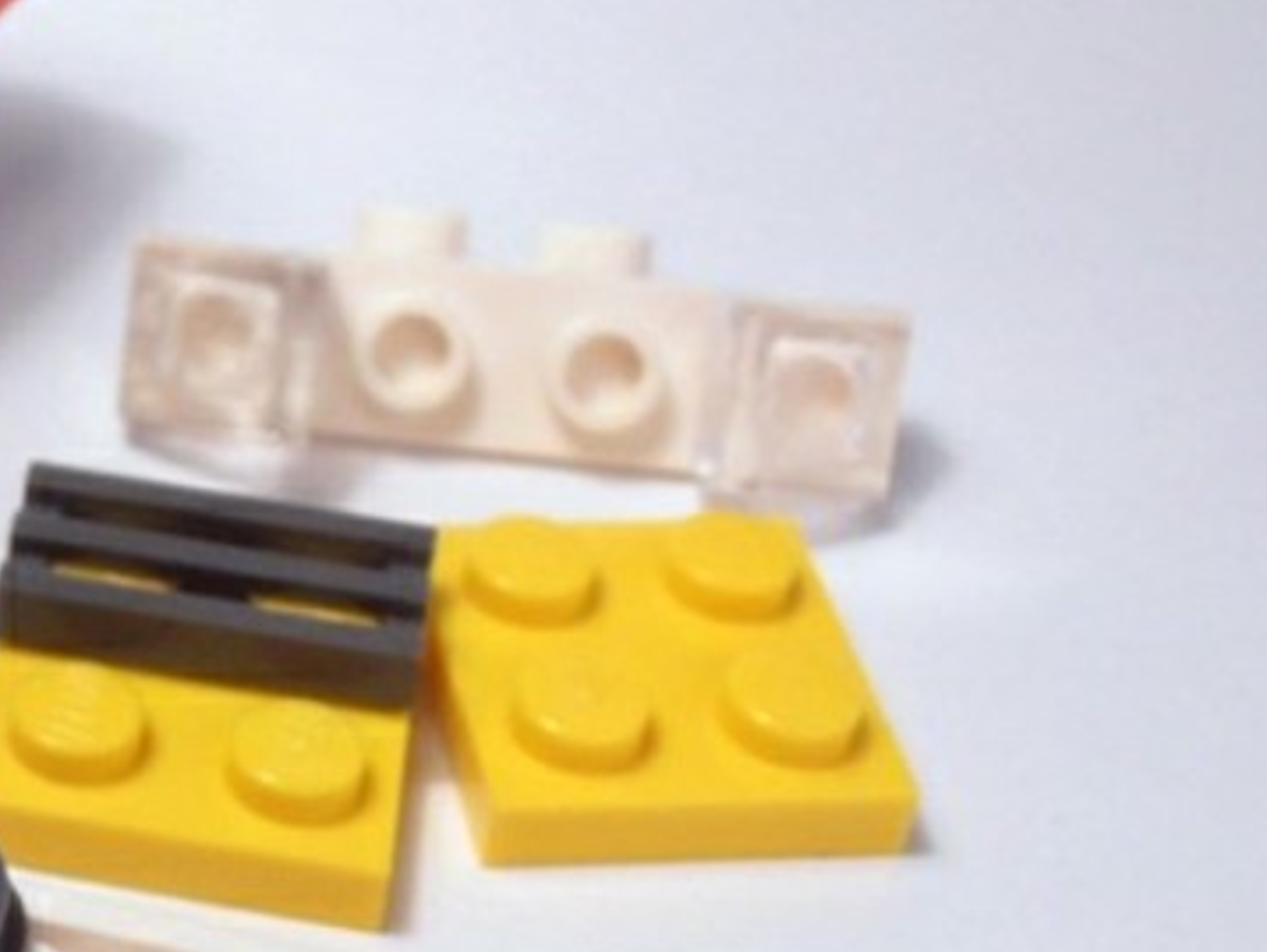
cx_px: -269
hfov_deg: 19.8
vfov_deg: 15.9
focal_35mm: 93
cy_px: 434
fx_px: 3406
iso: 80
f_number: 3.9
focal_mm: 6.61
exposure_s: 1/80
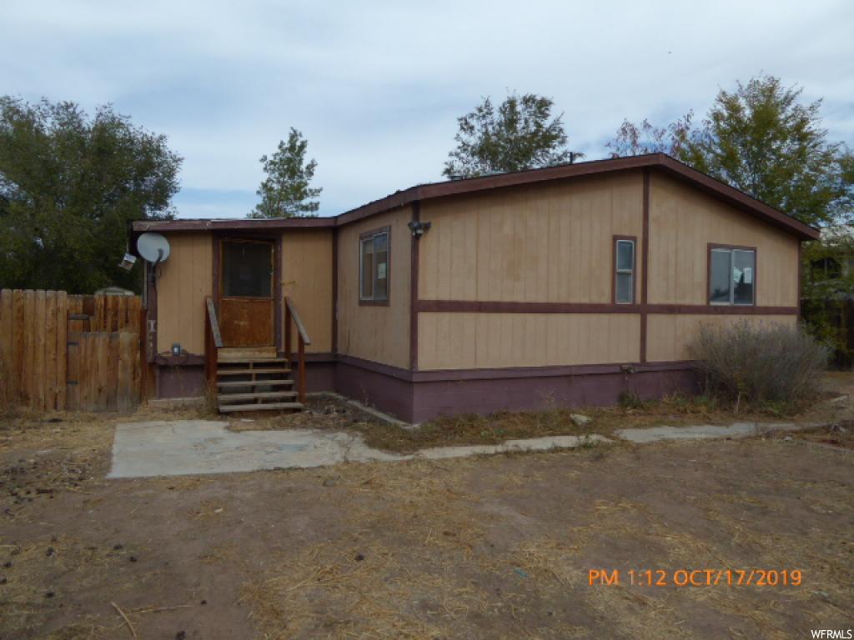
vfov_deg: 54.9
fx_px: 617
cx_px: 427
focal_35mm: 25
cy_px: 320
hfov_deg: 69.4
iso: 80
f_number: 3.3
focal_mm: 4.3
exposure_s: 1/800
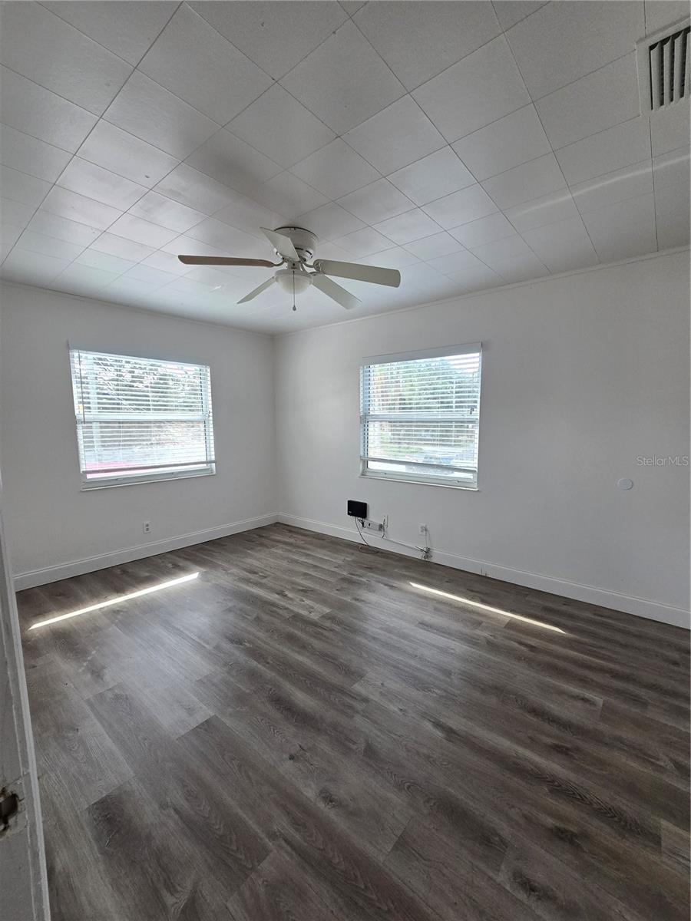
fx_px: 346
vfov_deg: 106.2
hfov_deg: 89.9
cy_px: 460
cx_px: 346
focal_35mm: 13
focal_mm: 2.2
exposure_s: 1/359
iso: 160
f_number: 2.2
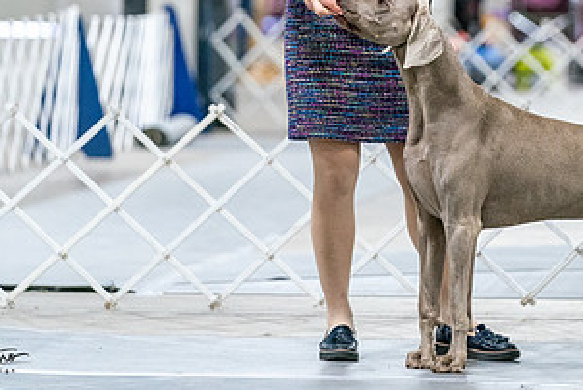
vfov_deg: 4.2
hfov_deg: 6.3
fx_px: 5317
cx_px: 461
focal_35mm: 328
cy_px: 32
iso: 5000
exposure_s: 1/200
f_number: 3.2
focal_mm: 171
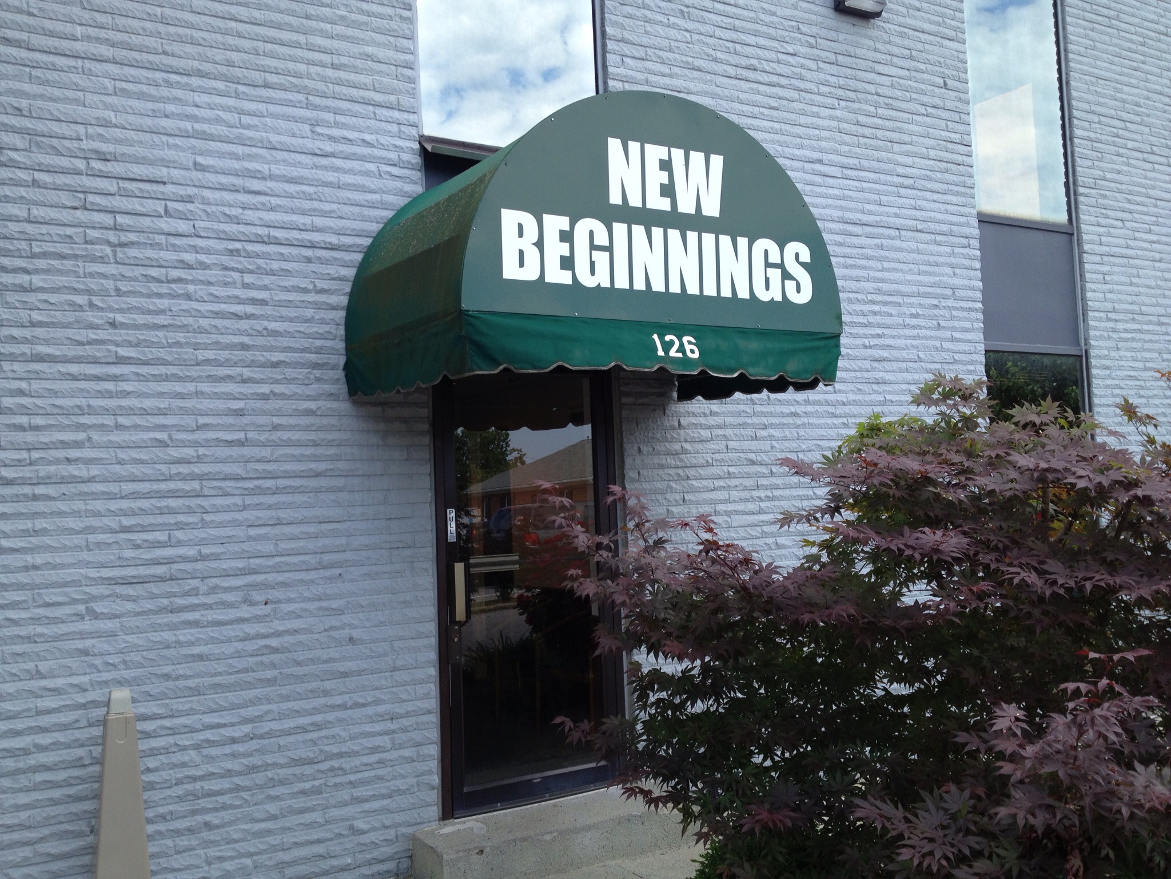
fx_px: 1184
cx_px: 586
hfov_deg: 52.6
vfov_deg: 40.7
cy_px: 440
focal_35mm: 35
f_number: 2.4
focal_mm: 4.28
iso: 50
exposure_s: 1/386
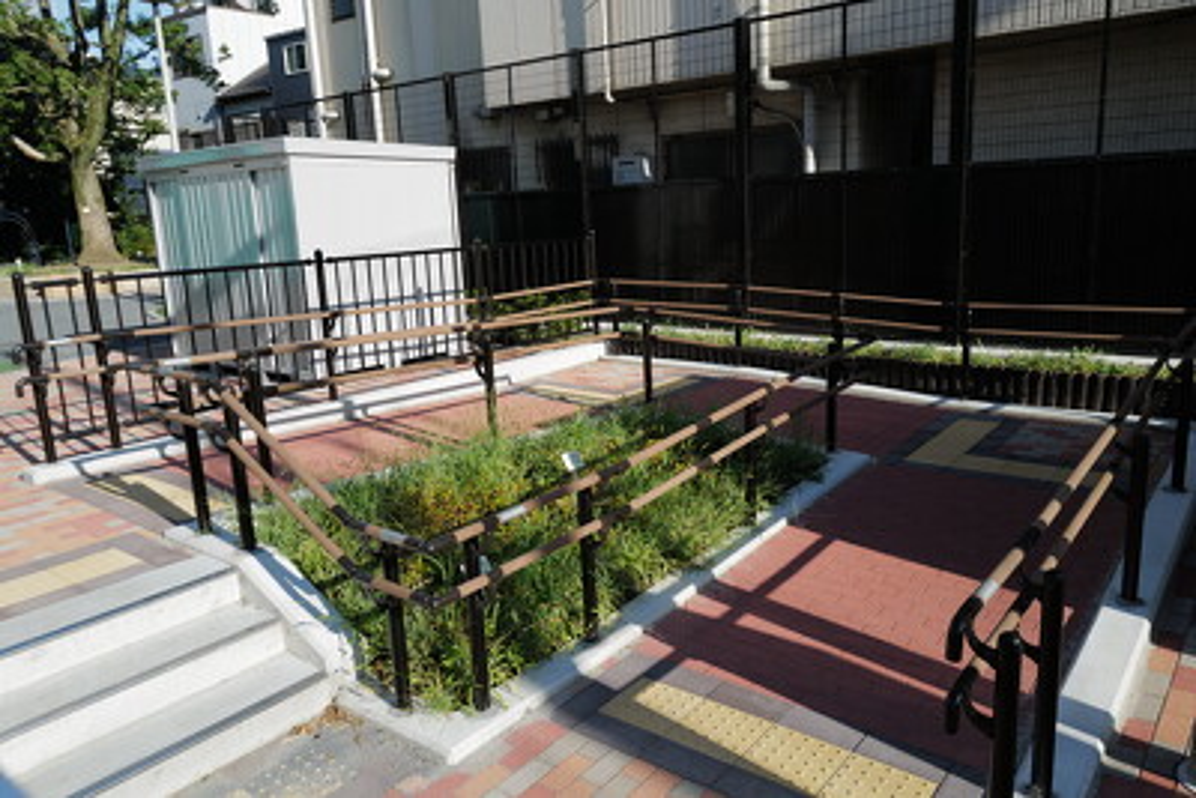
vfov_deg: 46.4
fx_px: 931
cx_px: 598
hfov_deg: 65.5
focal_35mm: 28
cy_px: 399
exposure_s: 1/400
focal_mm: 28
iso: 100
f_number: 5
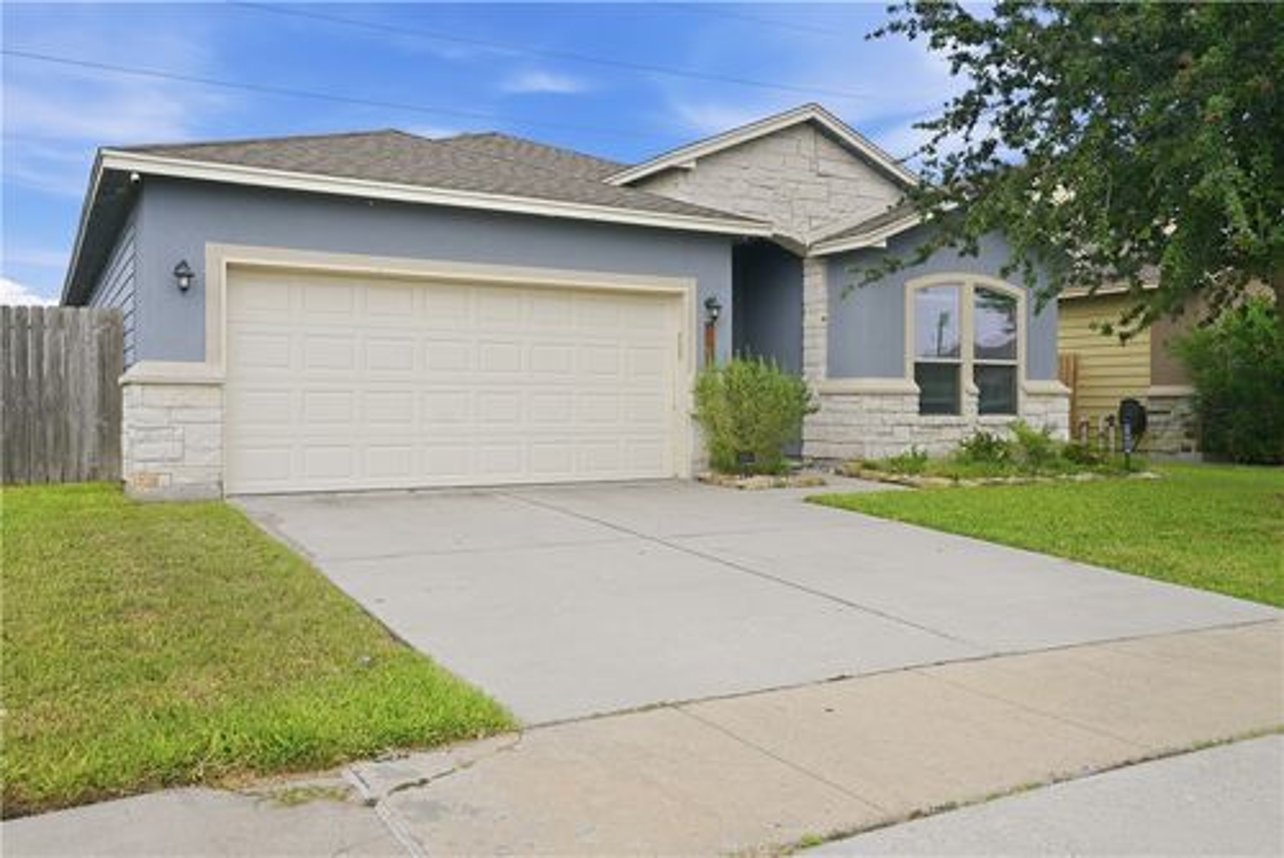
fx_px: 1035
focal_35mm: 29
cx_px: 642
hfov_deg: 63.6
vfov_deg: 45.0
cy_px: 429
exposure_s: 1/100
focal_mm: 29
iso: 80
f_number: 6.3
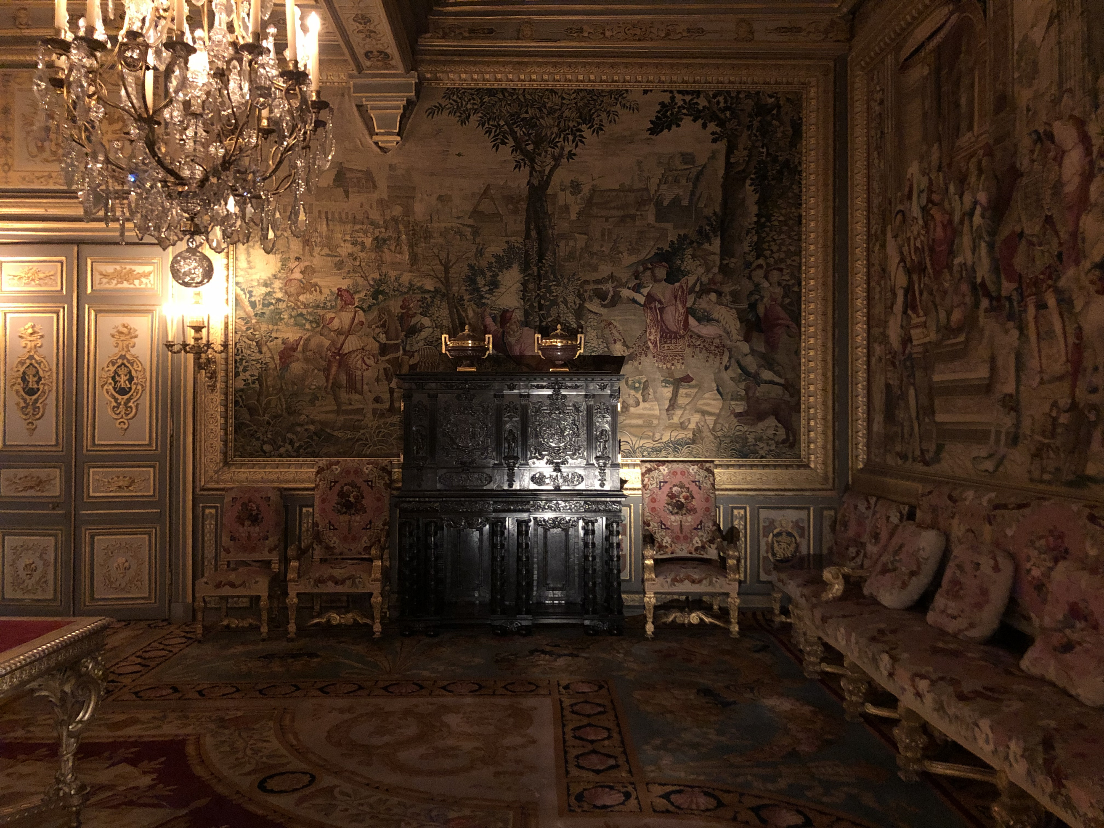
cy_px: 414
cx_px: 552
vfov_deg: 49.7
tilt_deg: +0.3
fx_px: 893
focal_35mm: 28
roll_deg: +0.6
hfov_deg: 63.4
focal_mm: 4
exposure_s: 1/4
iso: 200
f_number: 1.8
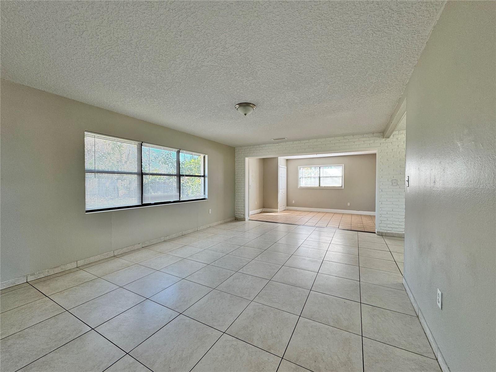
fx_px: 201
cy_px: 186
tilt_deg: -0.9
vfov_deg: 85.7
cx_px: 248
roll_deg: -0.3
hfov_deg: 102.1
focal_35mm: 14
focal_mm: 2.22
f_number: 2.2
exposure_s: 1/120
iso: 64
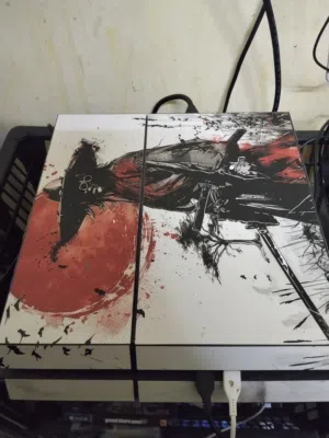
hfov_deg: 48.2
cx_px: 164
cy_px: 219
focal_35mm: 29
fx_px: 367
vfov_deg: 61.7
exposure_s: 1/20
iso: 1600
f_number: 1.8
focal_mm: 4.22
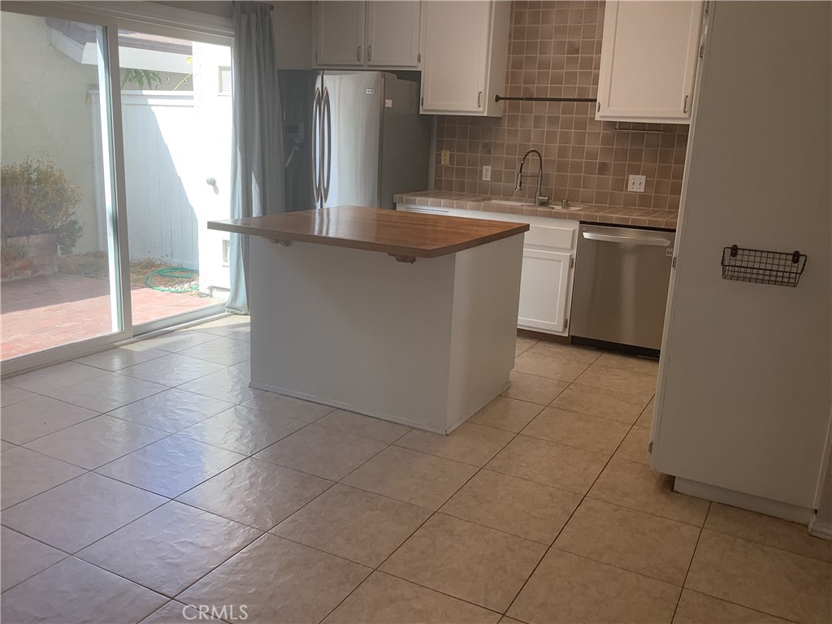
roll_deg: -1.6
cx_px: 416
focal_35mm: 31
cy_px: 312
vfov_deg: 45.4
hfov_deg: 58.4
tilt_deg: -14.4
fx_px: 745
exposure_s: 1/120
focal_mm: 3.3
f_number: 2.4
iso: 40
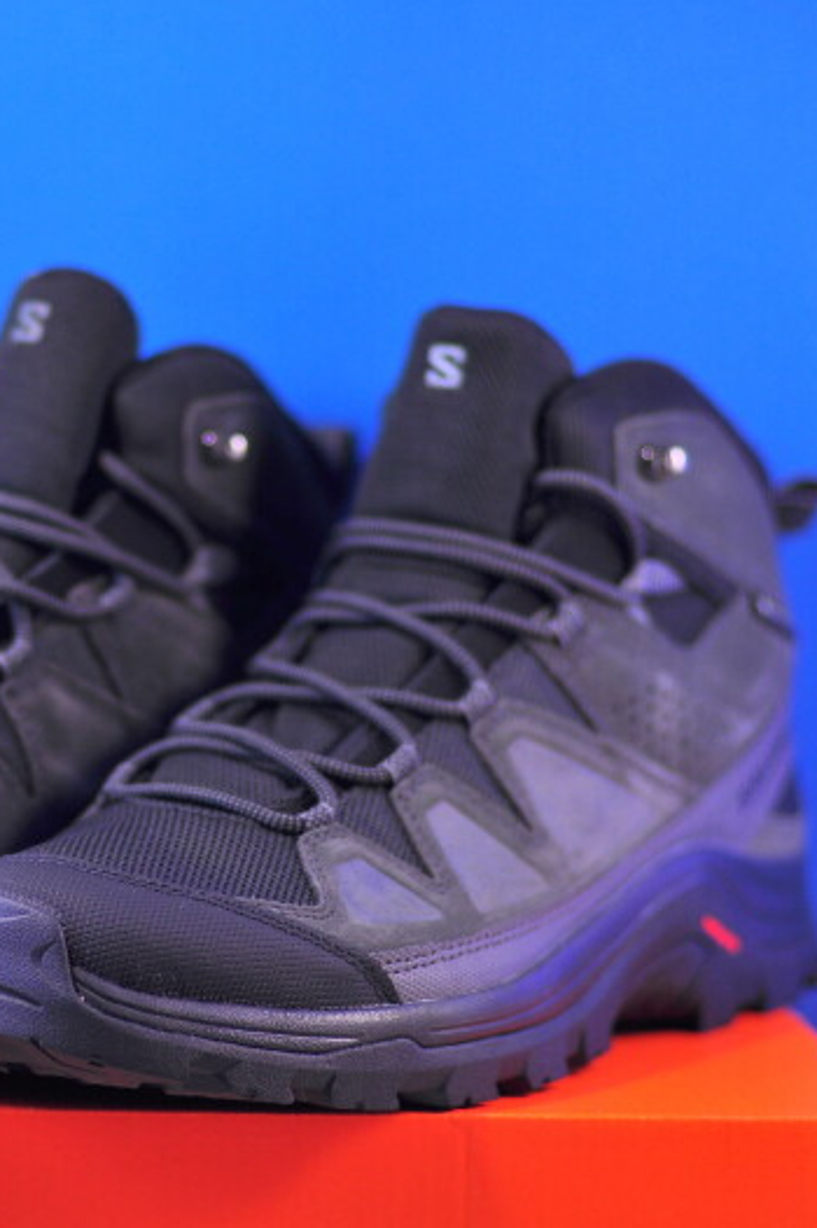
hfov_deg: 12.0
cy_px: 615
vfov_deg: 18.0
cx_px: 161
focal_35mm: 114
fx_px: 3886
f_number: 2
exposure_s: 1/320
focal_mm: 50
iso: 250
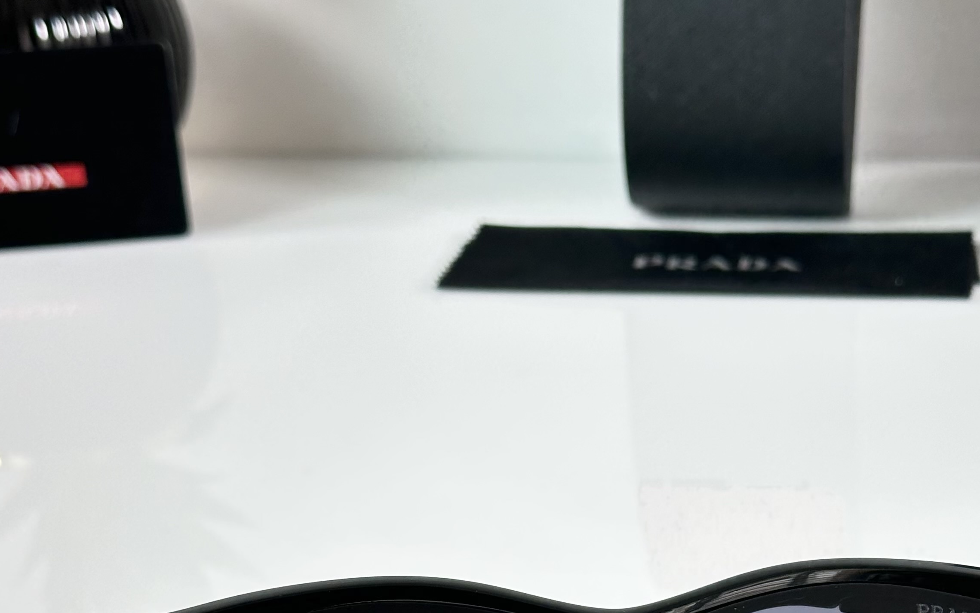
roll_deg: +1.9
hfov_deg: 23.0
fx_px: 2404
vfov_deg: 14.1
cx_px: 605
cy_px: 727
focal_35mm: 90
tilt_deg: -27.1
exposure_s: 1/100
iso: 80
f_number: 1.78
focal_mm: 6.86
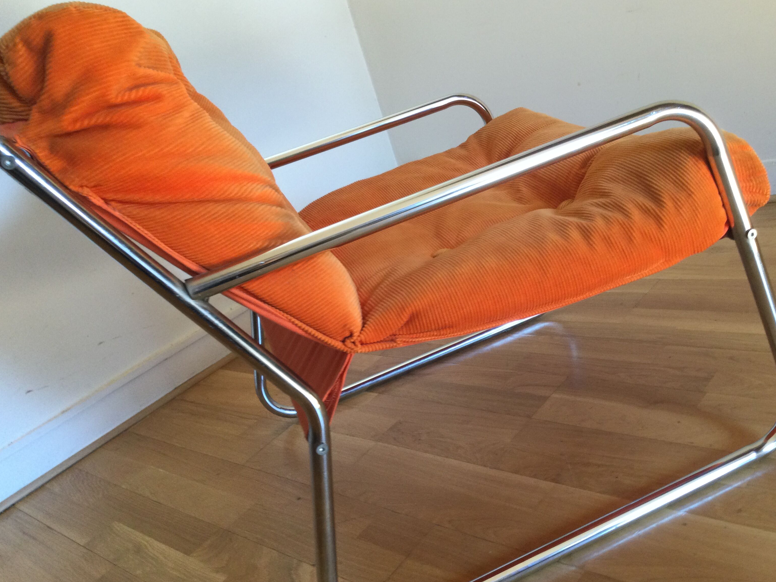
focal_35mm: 33
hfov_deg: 55.3
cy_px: 288
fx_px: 740
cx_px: 400
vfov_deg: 43.0
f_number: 2.4
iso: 25
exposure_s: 1/33
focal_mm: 3.3
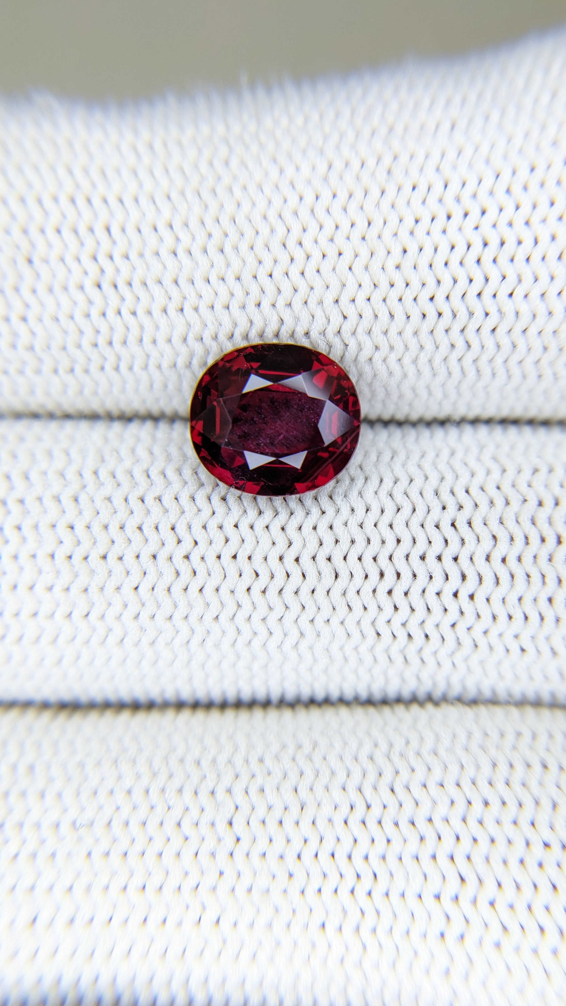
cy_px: 499
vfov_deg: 64.3
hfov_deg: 38.9
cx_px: 279
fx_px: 800
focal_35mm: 30
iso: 59
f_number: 1.73
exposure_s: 1/197
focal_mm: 4.38
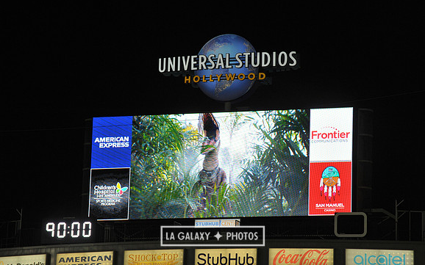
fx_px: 2131
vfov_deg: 7.1
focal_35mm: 184
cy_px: 126
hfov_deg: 11.4
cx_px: 212
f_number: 9
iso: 1600
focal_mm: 180
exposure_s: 1/320
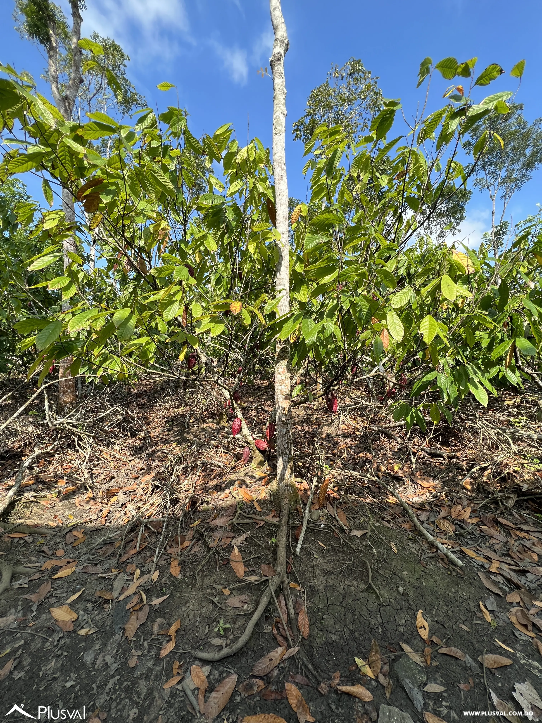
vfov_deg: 106.2
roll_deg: -0.5
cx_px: 271
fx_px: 271
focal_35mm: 13
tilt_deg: -1.1
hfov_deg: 89.9
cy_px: 362
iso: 32
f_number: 1.8
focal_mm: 1.57
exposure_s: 1/541
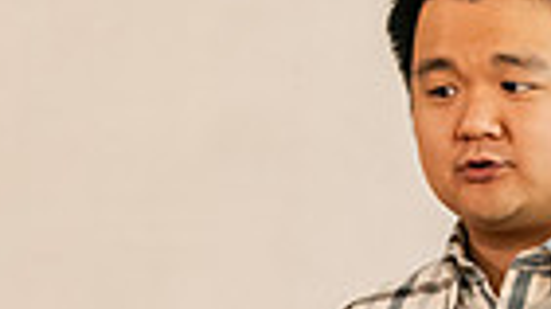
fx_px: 5780
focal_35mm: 396
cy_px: 409
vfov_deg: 3.1
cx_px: 477
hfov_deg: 5.5
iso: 1600
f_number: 3.5
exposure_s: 1/200
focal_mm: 92
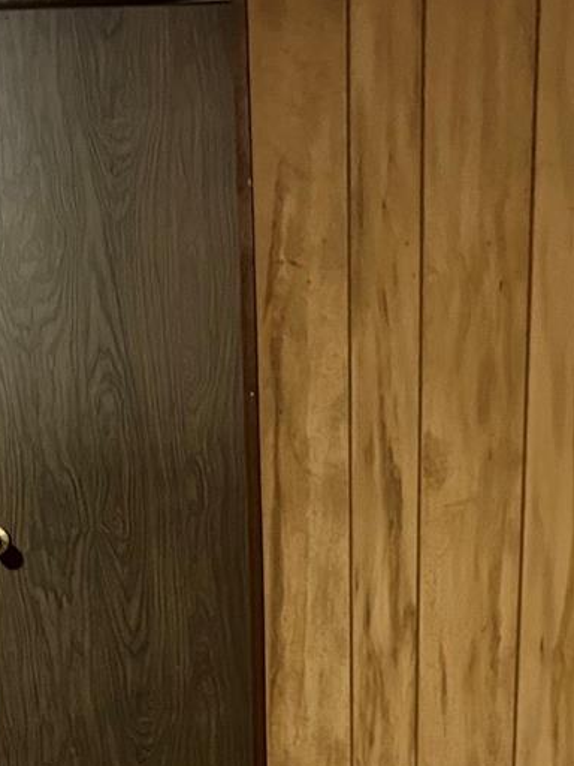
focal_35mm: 78
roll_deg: +1.6
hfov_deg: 18.9
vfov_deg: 23.1
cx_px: 268
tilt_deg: -21.1
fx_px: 1725
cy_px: 905
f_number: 1.5
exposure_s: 1/30
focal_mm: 5.7
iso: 500
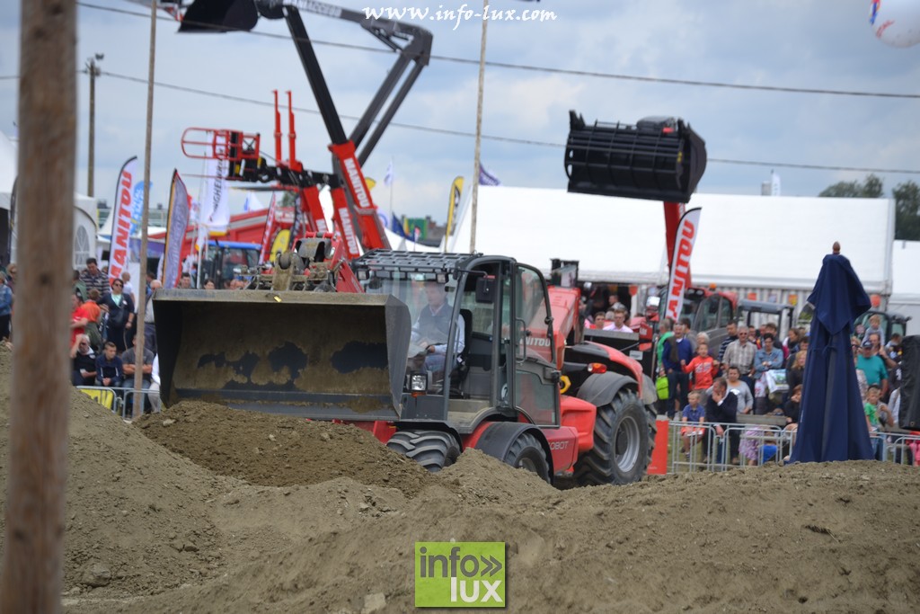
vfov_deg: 9.6
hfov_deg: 14.4
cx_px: 460
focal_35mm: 142
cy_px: 307
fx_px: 3642
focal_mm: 95
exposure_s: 1/500
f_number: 5.6
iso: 100
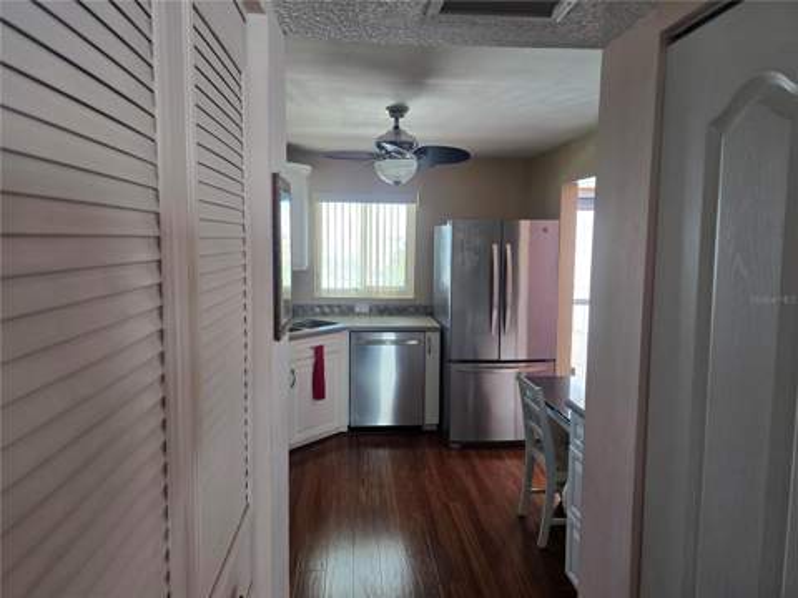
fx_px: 530
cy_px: 299
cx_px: 399
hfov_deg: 73.9
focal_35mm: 23
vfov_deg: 58.9
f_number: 1.7
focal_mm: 6.3
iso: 125
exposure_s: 1/120
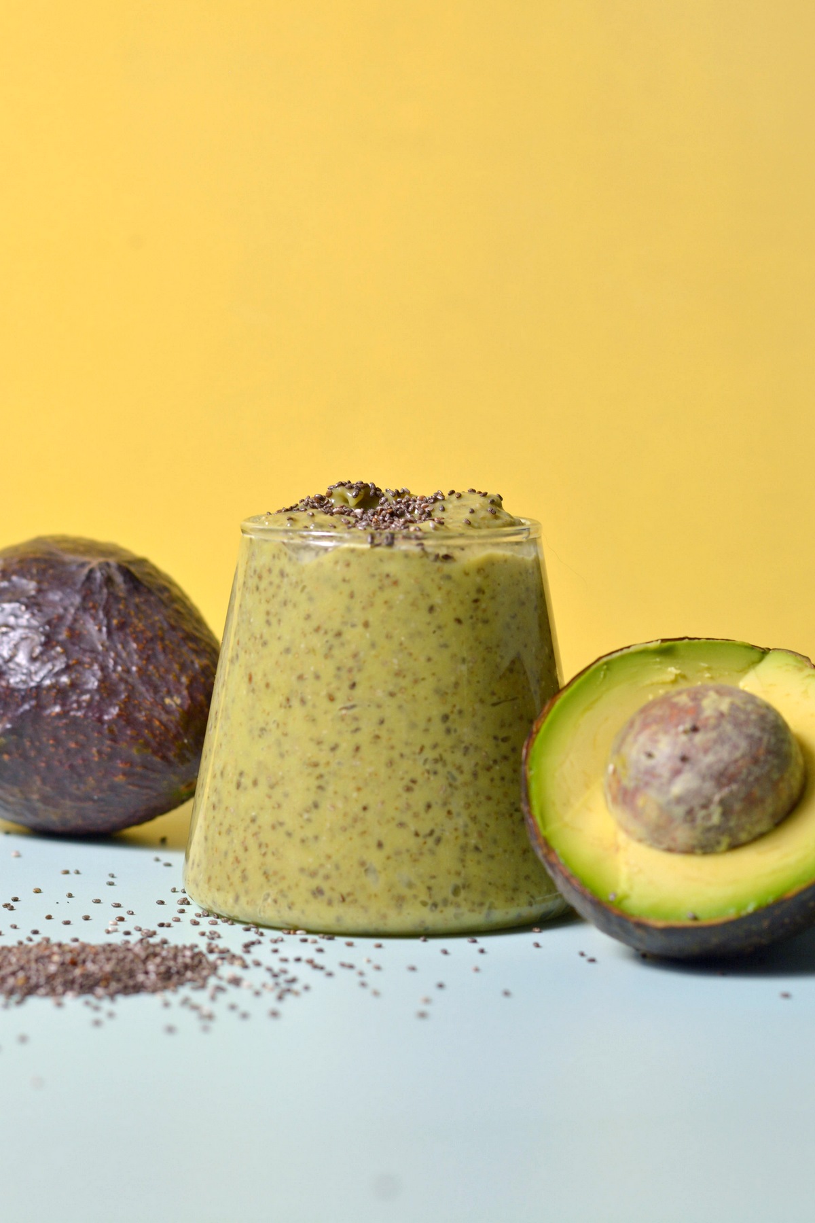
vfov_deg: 27.0
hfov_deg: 18.2
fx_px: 2547
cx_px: 408
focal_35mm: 75
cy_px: 612
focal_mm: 50
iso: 200
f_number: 5
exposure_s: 1/60
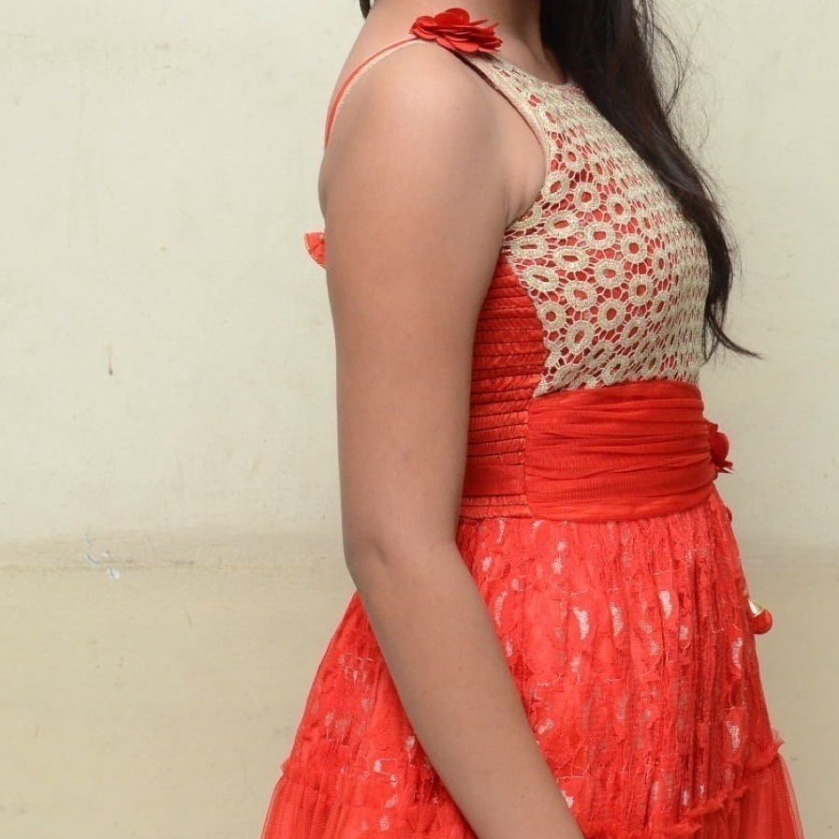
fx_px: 3177
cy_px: 404
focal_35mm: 116
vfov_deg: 15.0
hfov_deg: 15.0
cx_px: 538
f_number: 5.6
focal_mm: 45
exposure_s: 1/125
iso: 2500
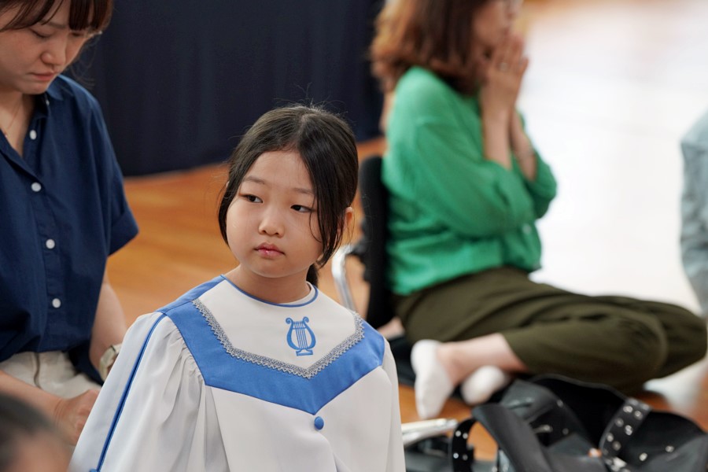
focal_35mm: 122
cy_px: 236
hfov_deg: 16.8
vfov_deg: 11.2
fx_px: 2399
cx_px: 354
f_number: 4
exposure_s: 1/160
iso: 1250
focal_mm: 122
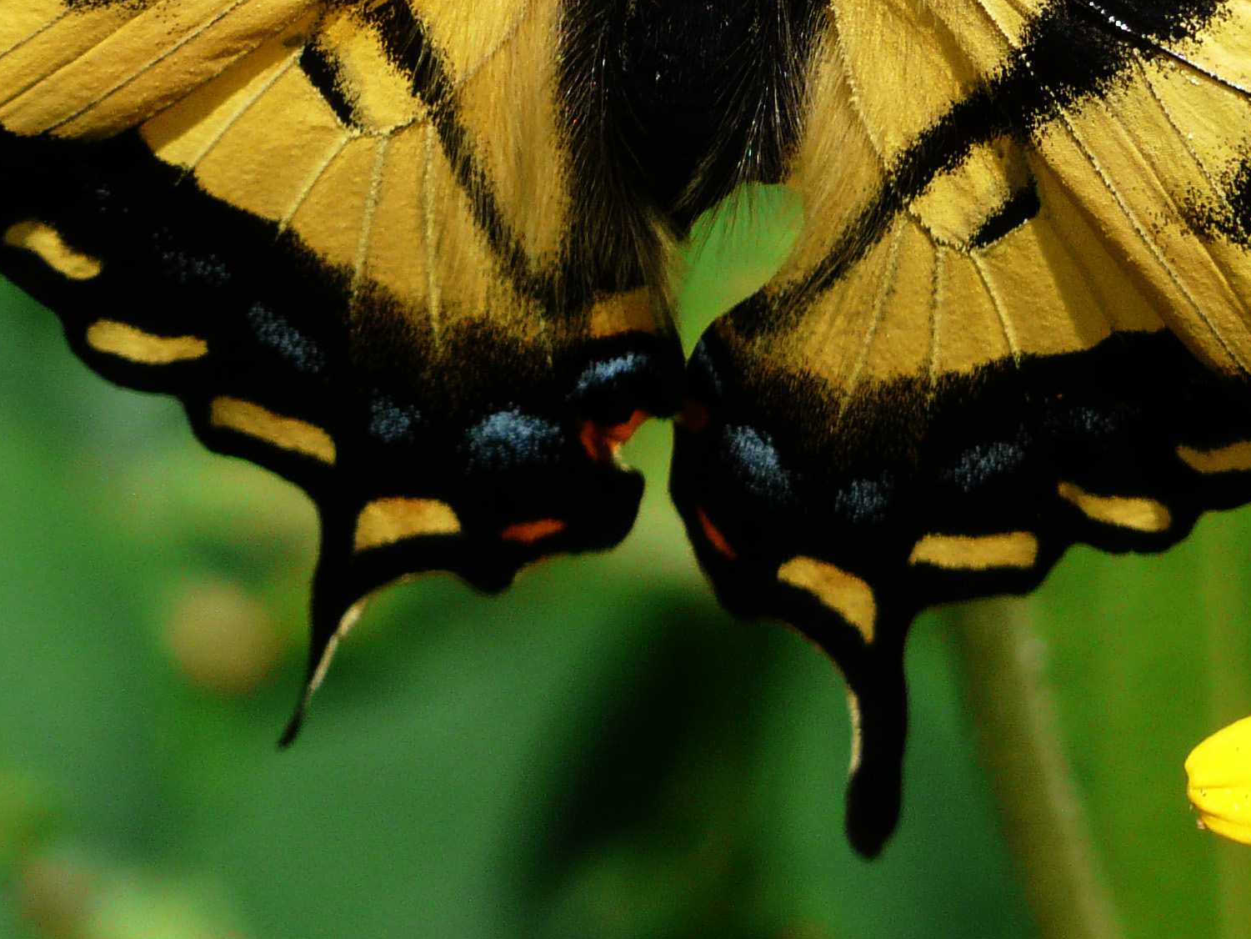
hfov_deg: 1.8
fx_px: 38817
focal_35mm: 1074
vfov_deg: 1.4
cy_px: 93
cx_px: 742
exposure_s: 1/500
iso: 100
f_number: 6.3
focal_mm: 81.1
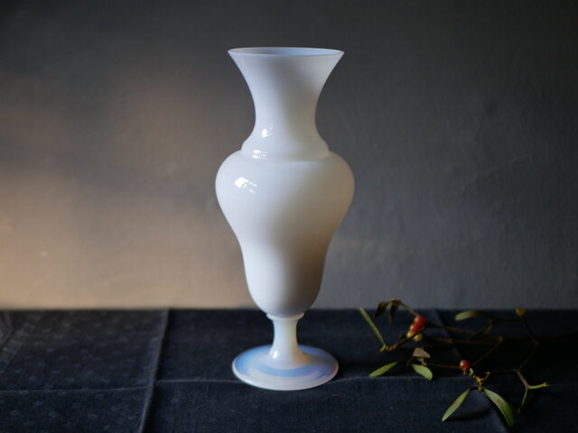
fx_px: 835
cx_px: 289
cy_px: 216
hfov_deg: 38.2
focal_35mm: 50
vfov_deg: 29.1
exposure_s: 1/125
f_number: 1.7
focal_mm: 25
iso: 500
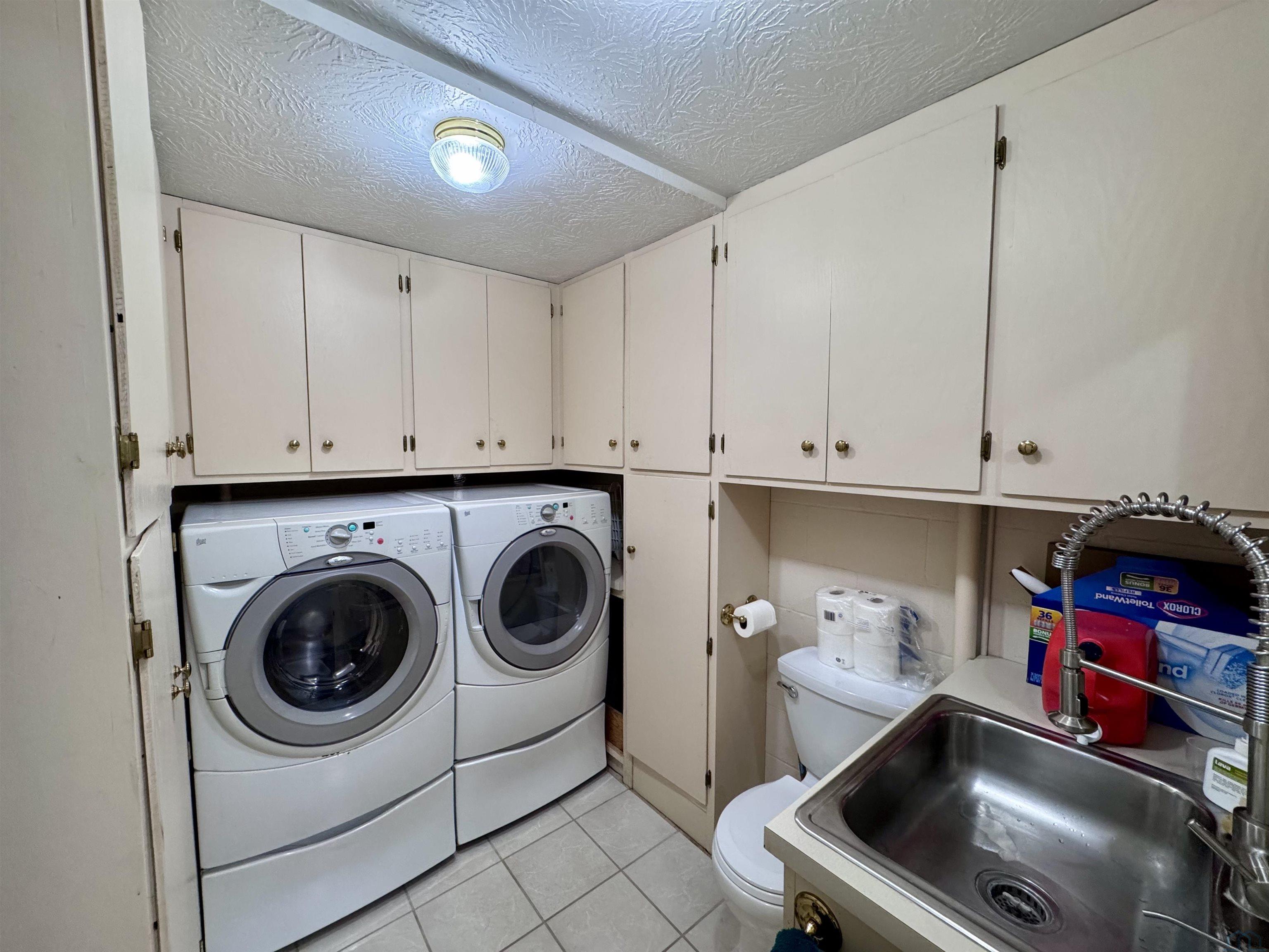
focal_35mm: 14
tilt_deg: -4.7
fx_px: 513
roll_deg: +0.0
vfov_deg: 85.7
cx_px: 634
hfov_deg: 102.1
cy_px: 476
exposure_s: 1/120
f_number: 2.2
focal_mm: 2.22
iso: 320
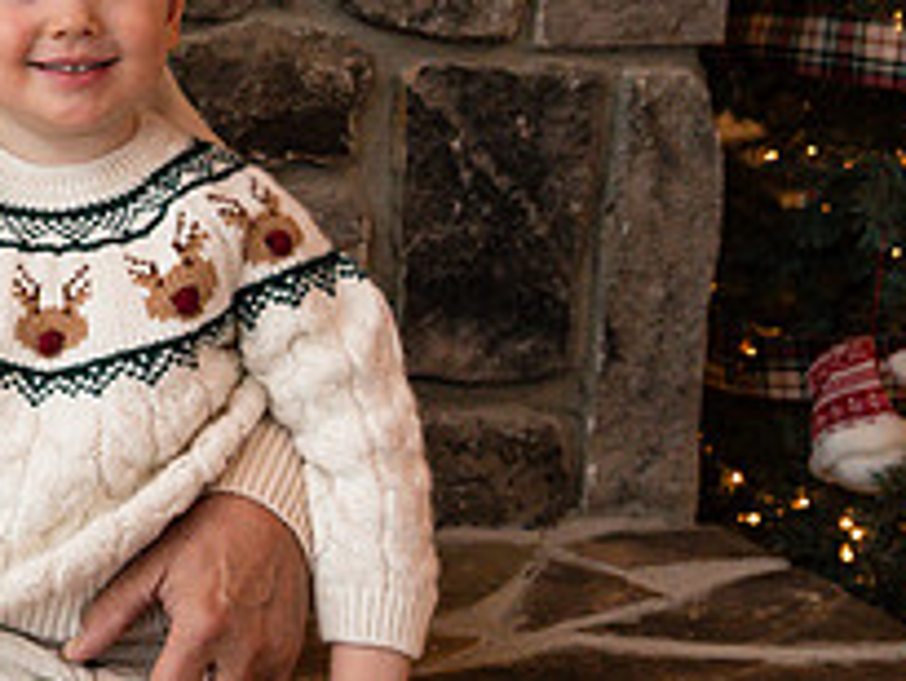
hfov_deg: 15.8
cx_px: -284
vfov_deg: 12.4
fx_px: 3090
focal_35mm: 118
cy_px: 13
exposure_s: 1/250
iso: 800
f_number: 4.5
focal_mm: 42
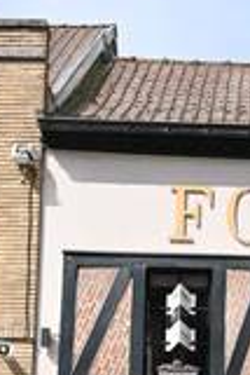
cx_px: 264
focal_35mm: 90
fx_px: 935
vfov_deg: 21.4
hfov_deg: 14.9
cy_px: 412
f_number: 7.1
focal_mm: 20
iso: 100
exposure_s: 1/400
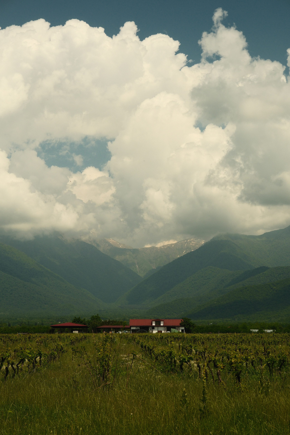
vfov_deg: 24.2
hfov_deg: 16.3
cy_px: 218
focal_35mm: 84
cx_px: 145
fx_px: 1015
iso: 500
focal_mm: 56
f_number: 9
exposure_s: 1/500
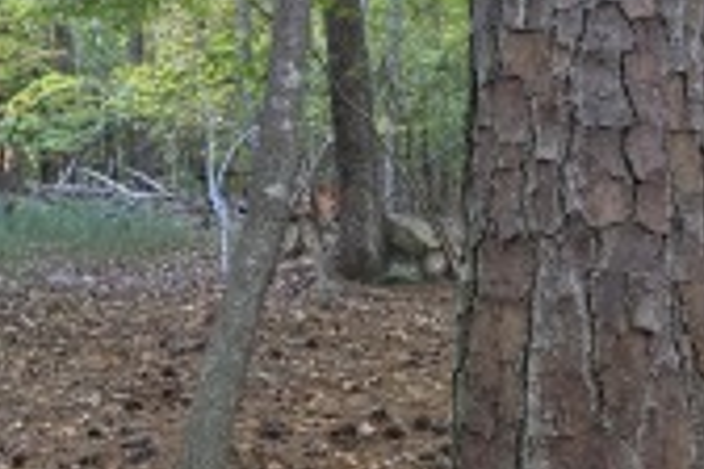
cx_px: 218
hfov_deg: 34.6
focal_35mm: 57
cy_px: 42
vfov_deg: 23.1
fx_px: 1115
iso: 160
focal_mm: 5.4
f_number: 1.8
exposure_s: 1/180
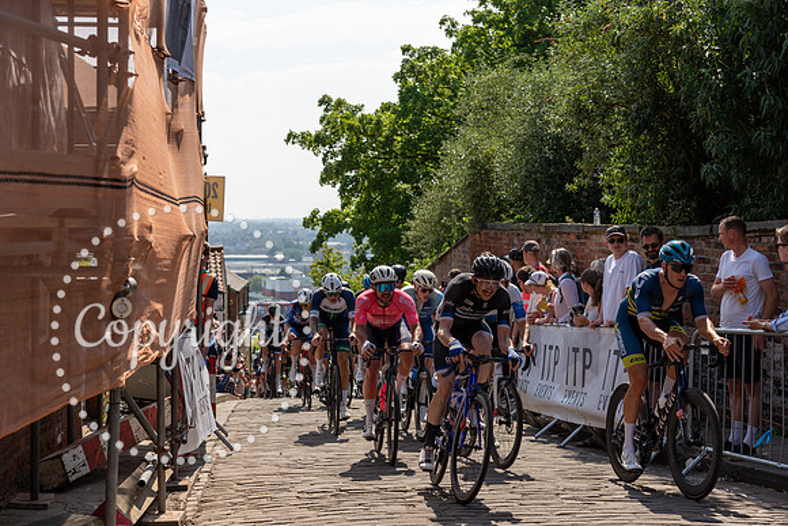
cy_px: 263
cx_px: 394
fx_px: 1314
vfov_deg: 22.6
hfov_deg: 33.4
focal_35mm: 60
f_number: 4
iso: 160
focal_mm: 60
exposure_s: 1/1600
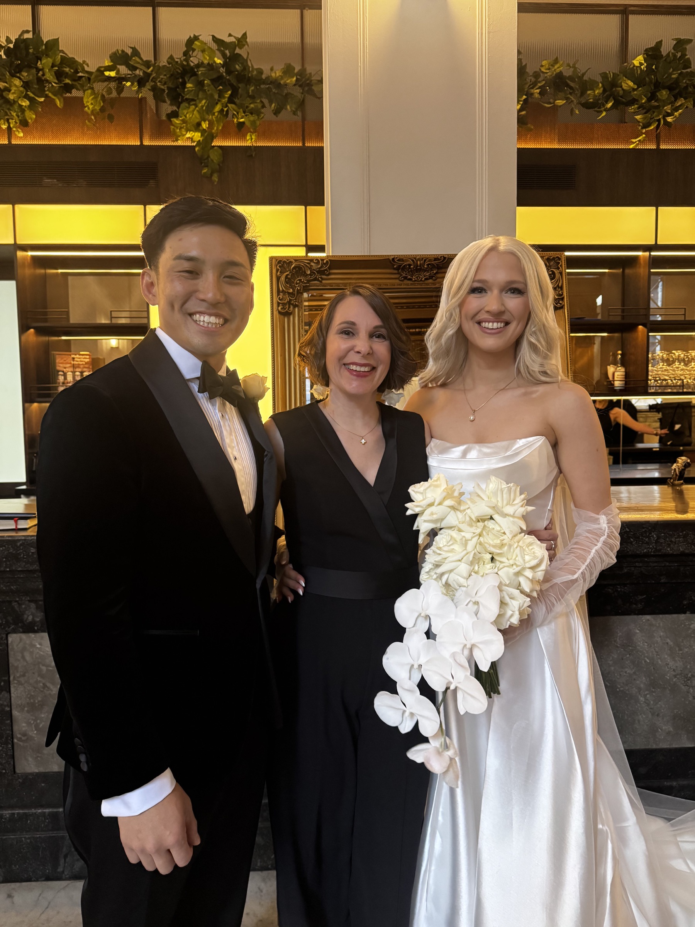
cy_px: 464
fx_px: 642
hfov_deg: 56.8
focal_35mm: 24
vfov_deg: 71.6
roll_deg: +0.6
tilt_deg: -2.4
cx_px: 348
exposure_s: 1/49
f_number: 1.78
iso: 800
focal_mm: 6.76
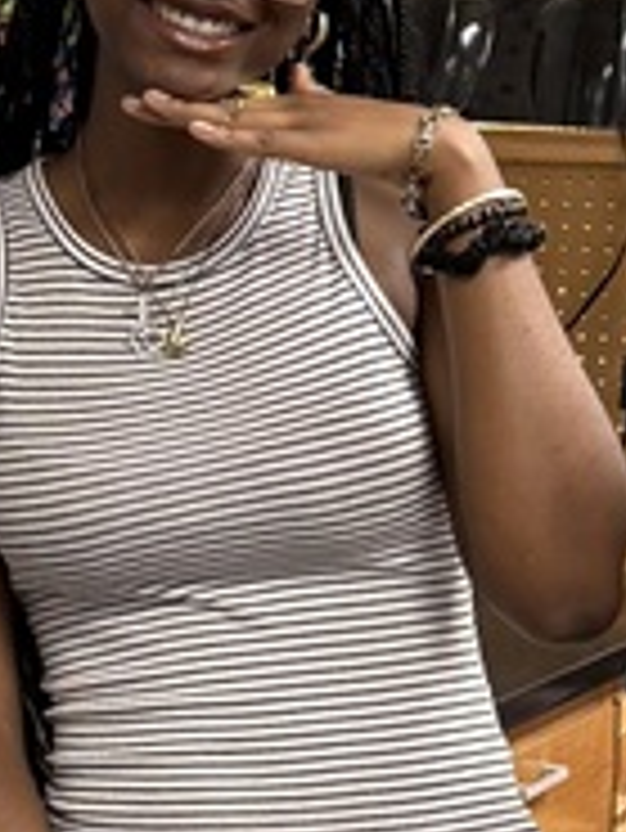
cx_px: -72
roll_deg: -1.7
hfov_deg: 11.0
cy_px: 405
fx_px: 3203
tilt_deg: -3.7
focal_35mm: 133
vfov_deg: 14.8
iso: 250
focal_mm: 6.76
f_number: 1.78
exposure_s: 1/60
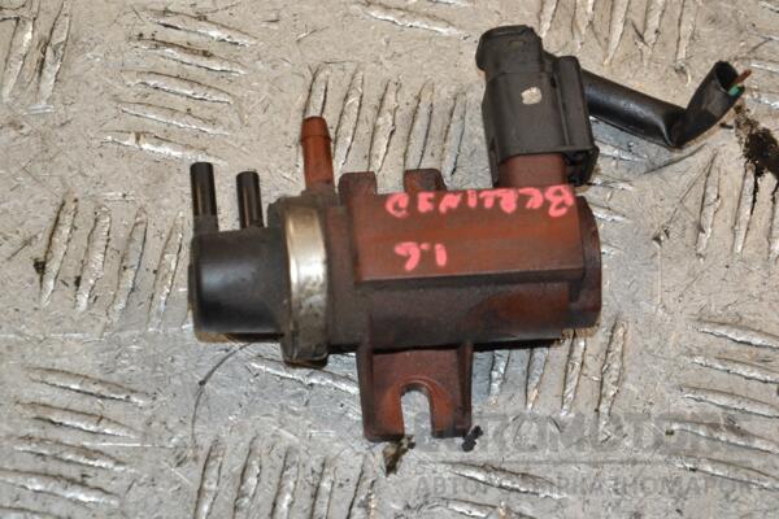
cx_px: 390
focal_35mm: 138
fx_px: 2986
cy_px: 260
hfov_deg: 14.9
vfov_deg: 9.9
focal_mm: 92
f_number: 9
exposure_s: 1/200
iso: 800
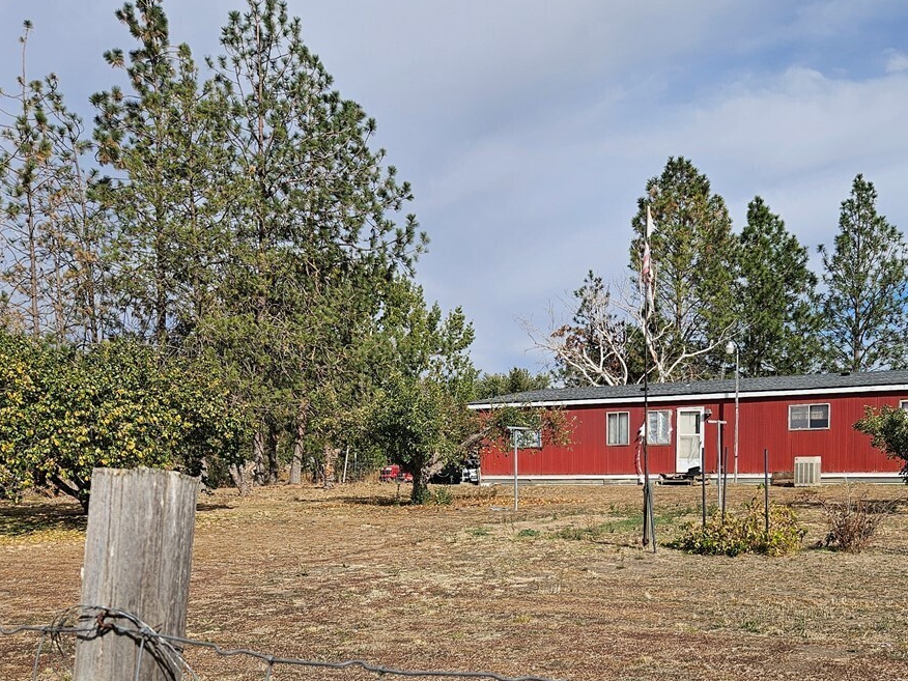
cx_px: 593
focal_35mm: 42
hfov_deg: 44.2
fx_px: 1102
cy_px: 595
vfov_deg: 32.8
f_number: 1.8
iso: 25
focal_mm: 5.4
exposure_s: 1/2820
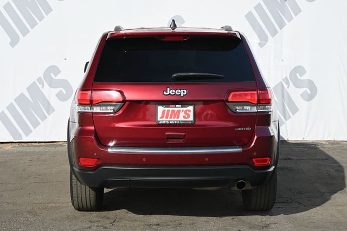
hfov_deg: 31.9
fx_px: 607
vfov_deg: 21.5
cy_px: 116
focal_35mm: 63
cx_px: 174
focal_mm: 42
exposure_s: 1/250
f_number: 5.6
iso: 140
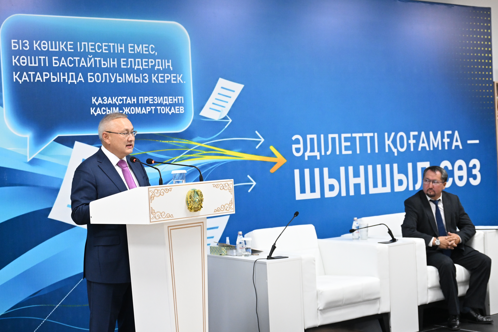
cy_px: 166
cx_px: 249
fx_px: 913
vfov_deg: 20.6
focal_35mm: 66
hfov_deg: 30.5
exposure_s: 1/250
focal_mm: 44
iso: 3200
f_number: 4
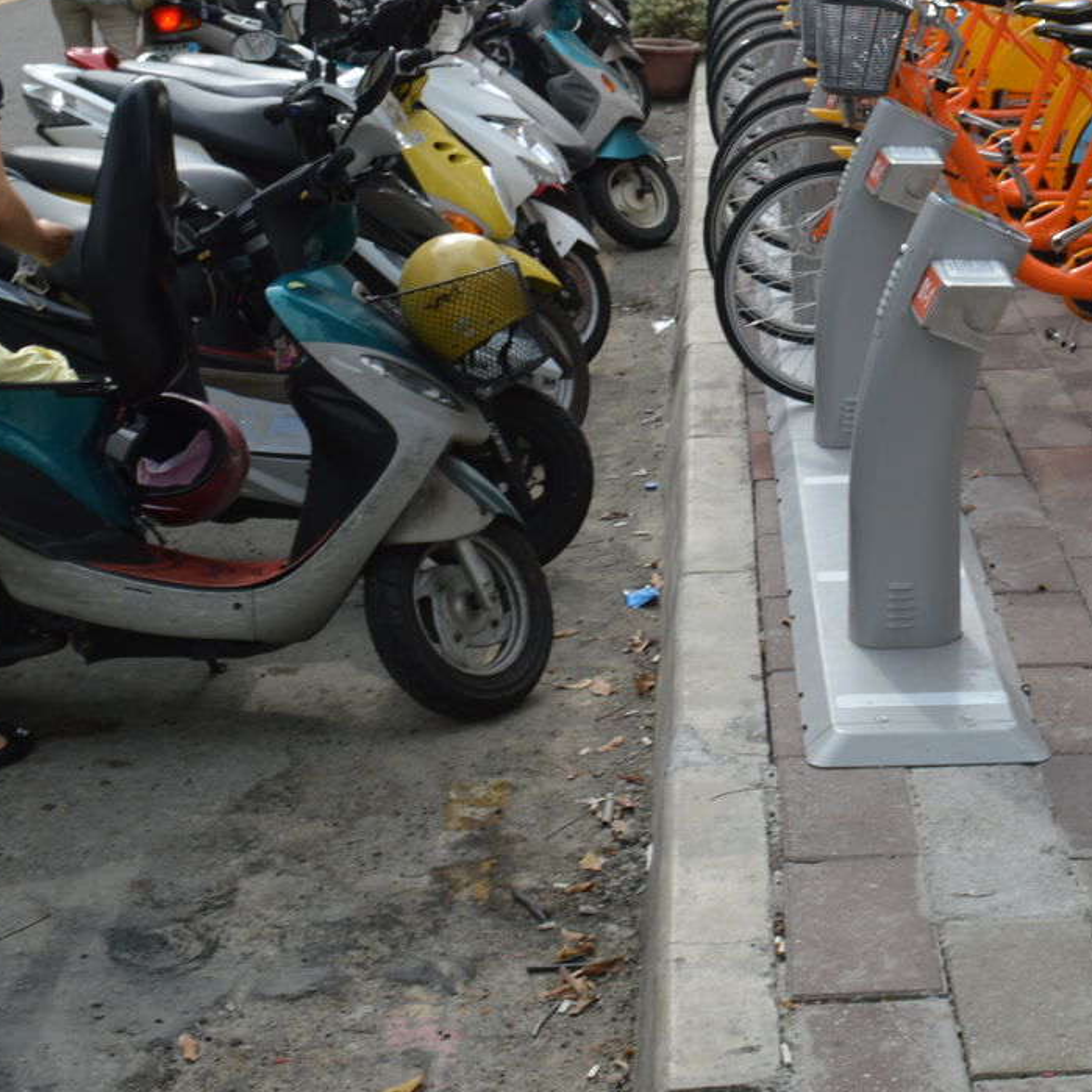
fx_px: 2498
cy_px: 115
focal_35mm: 70
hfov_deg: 24.4
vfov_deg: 24.0
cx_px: 826
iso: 100
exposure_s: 1/250
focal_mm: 20
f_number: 8
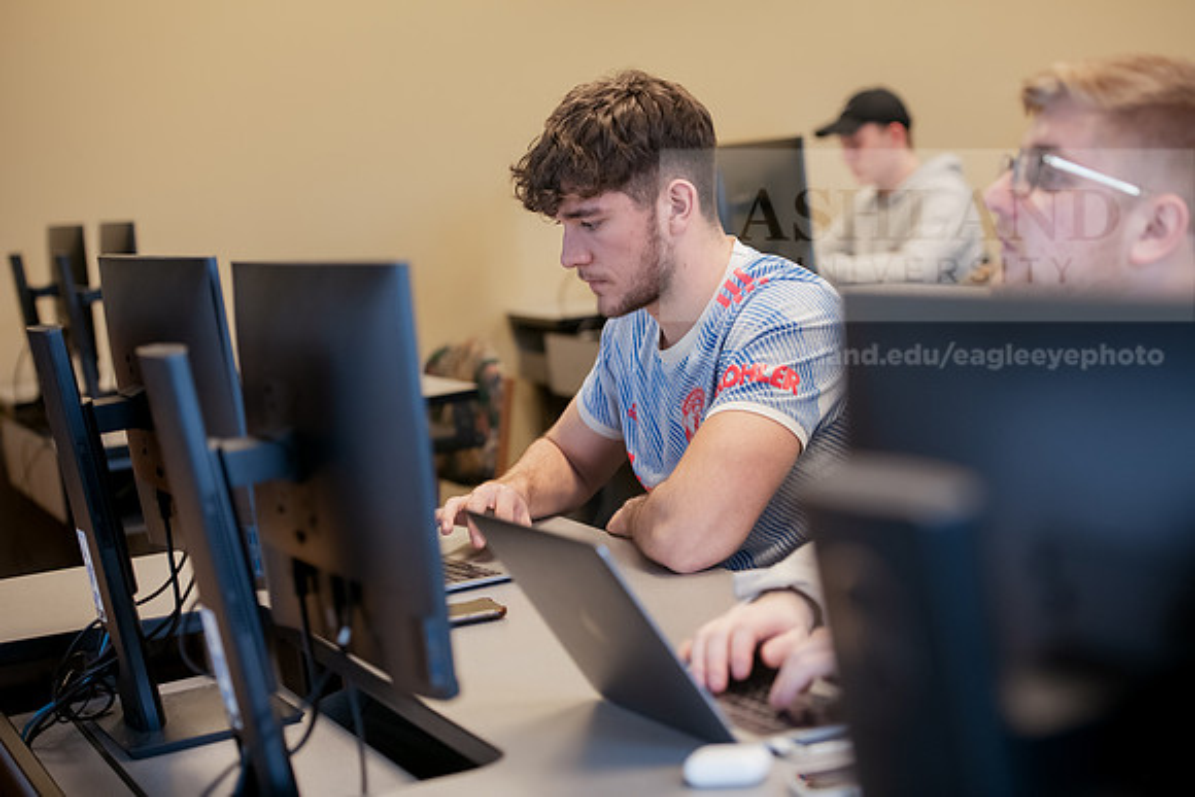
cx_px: 598
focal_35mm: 75
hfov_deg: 27.0
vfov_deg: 18.2
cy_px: 398
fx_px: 2490
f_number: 3.2
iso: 2000
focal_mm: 75
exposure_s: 1/200
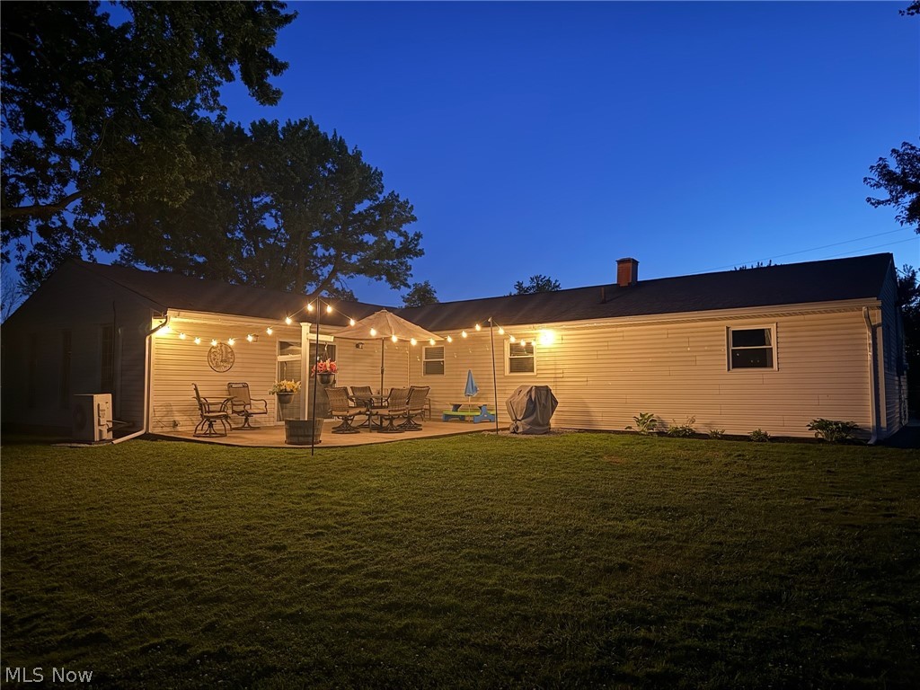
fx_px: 638
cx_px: 460
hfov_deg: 71.6
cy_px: 345
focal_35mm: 24
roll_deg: +0.1
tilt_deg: +3.8
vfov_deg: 56.8
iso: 2000
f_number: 1.78
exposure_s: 1/9
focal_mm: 6.76
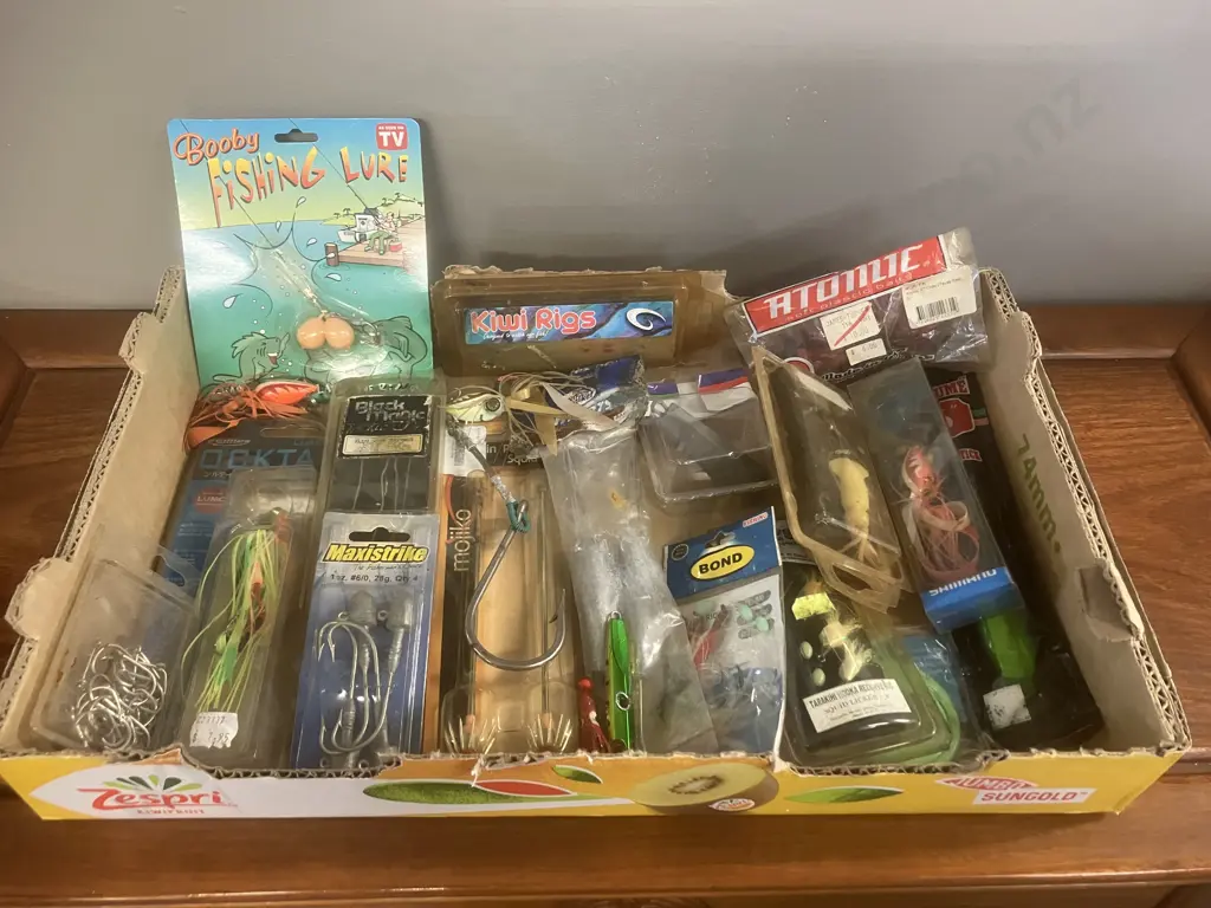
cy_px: 454
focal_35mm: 28
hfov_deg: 63.4
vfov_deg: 49.7
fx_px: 980
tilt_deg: -49.7
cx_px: 606
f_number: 1.8
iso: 250
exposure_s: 1/33
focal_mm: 3.99
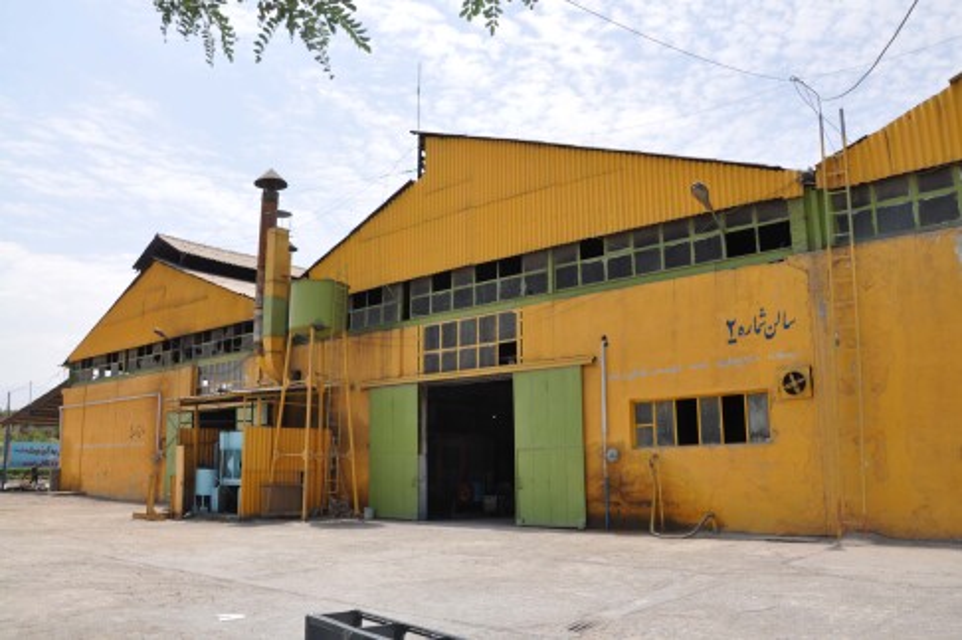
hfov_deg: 67.4
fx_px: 721
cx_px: 481
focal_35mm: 27
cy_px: 320
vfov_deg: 47.8
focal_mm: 18
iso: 200
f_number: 13
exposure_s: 1/200
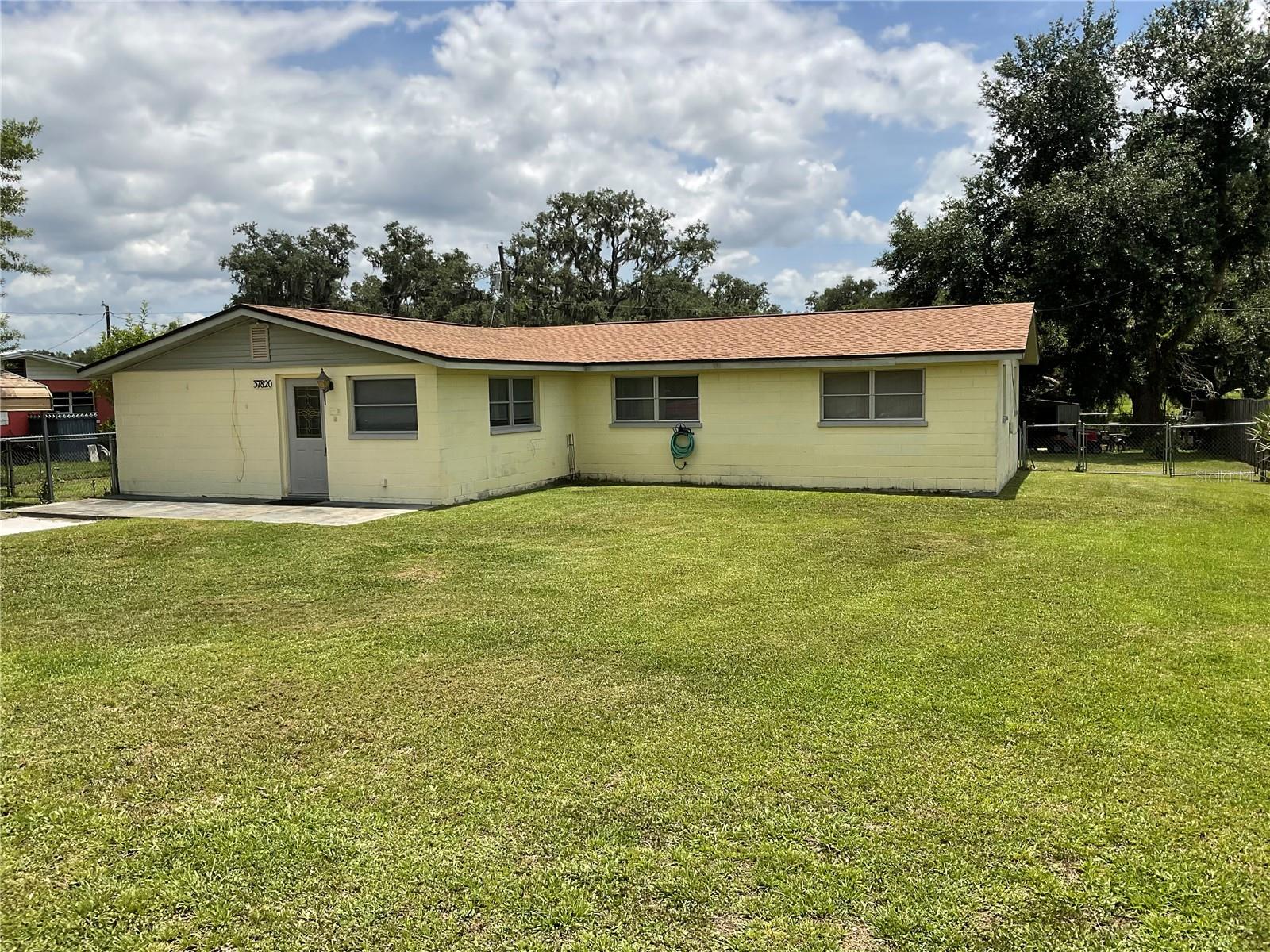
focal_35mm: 29
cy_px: 476
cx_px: 635
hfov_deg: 61.7
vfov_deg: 48.2
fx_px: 1064
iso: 20
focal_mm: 3
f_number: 1.8
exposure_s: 1/3125
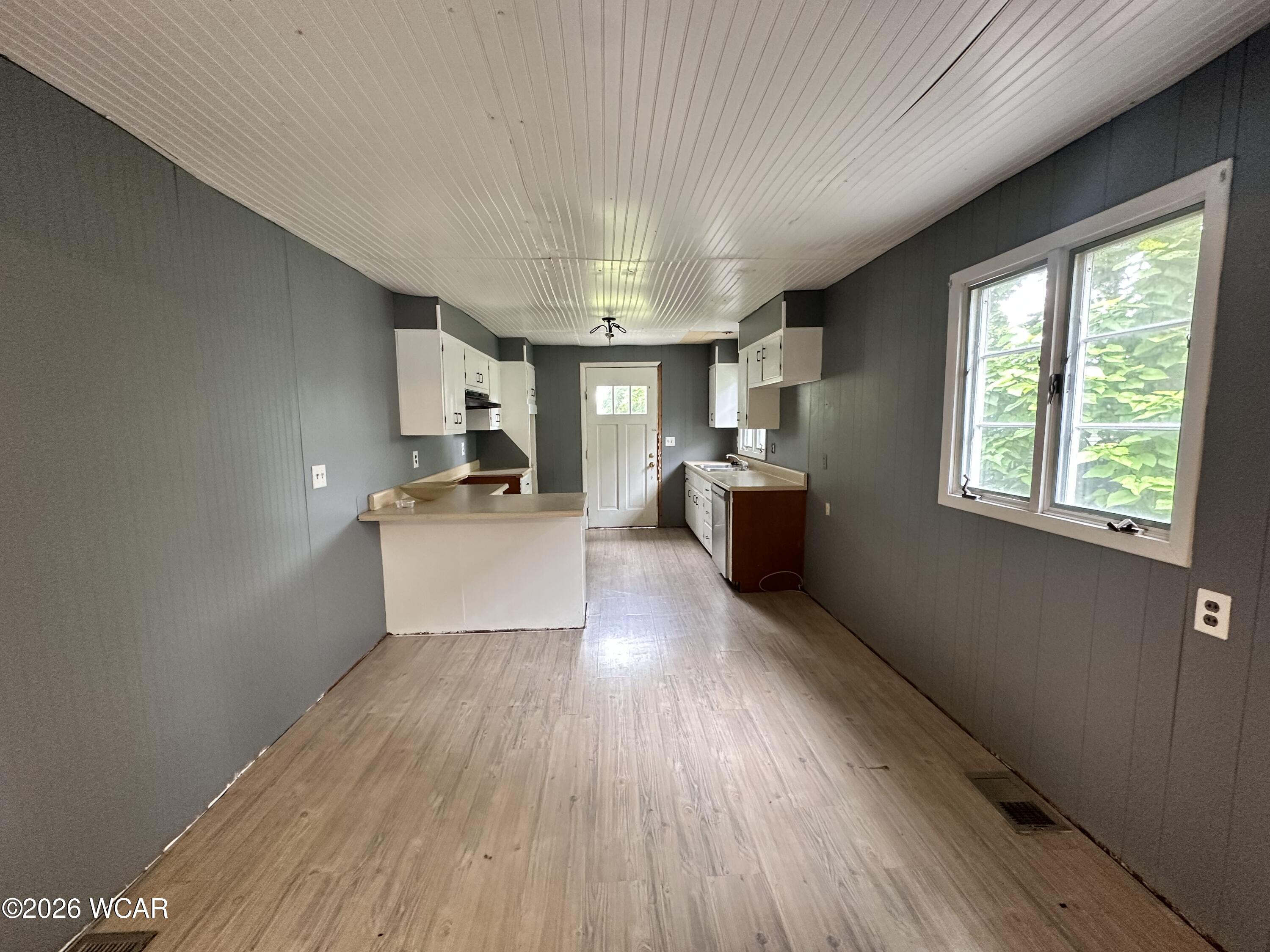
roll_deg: -0.2
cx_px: 635
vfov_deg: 85.7
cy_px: 476
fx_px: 514
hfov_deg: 102.1
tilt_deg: -5.9
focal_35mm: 14
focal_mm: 2.22
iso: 320
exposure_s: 1/60
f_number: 2.2
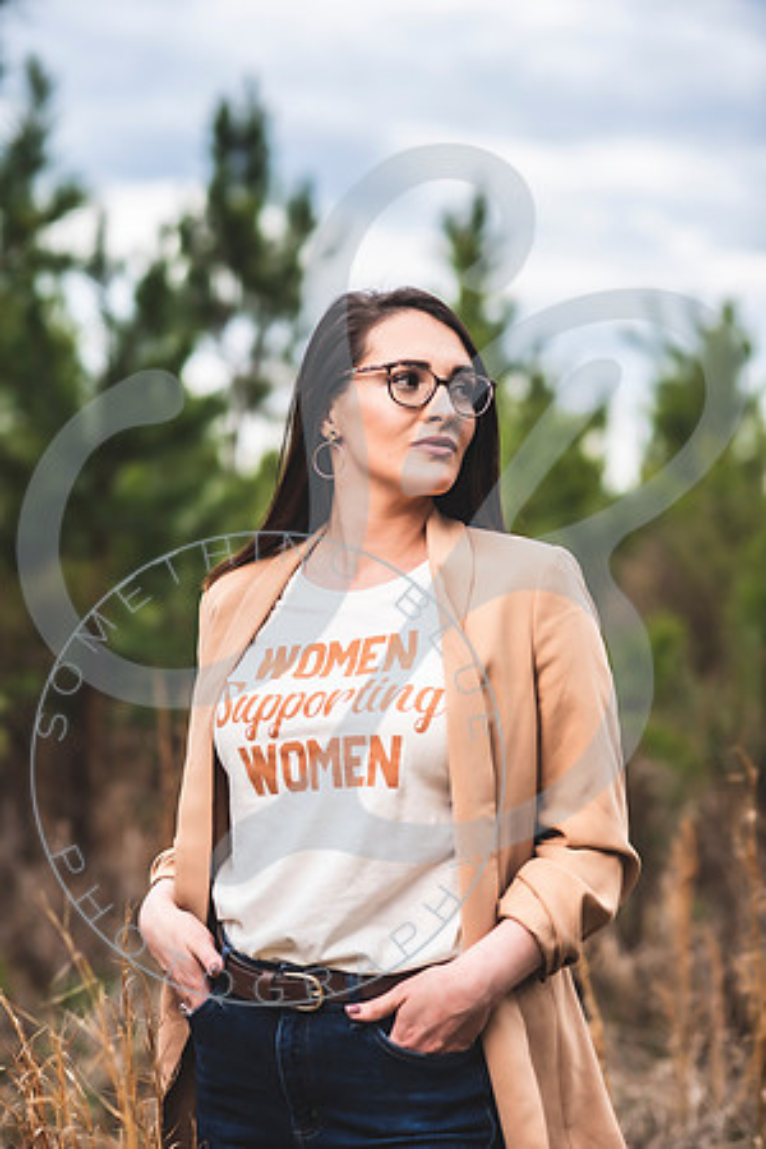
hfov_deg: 16.1
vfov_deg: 23.9
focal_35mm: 85
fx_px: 2713
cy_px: 574
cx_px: 383
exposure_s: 1/640
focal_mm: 85
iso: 100
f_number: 2.8
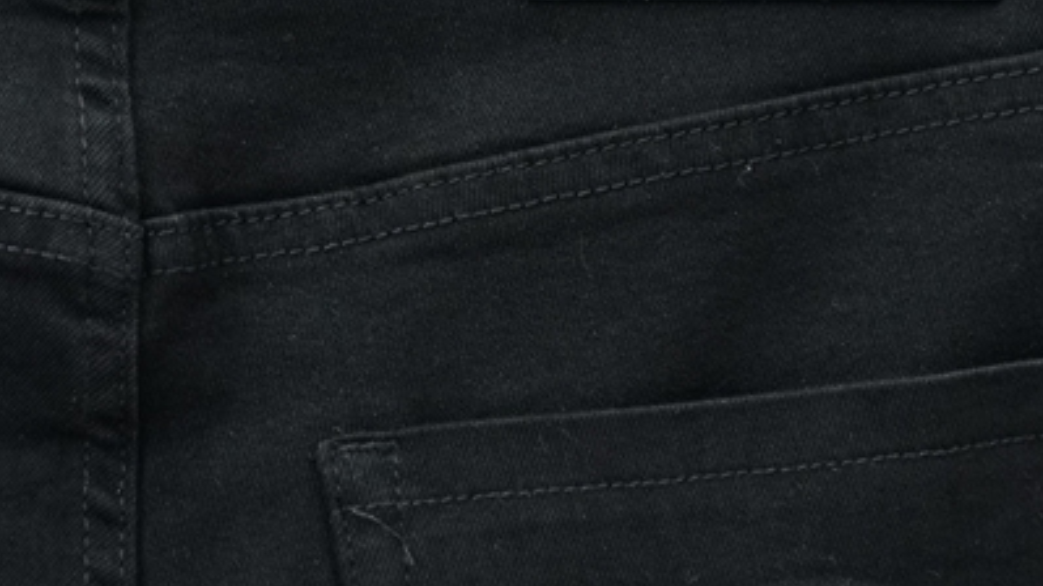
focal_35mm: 298
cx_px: 146
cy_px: 199
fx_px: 8238
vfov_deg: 4.1
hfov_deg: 7.2
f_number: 3.5
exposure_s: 1/125
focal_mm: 70
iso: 800
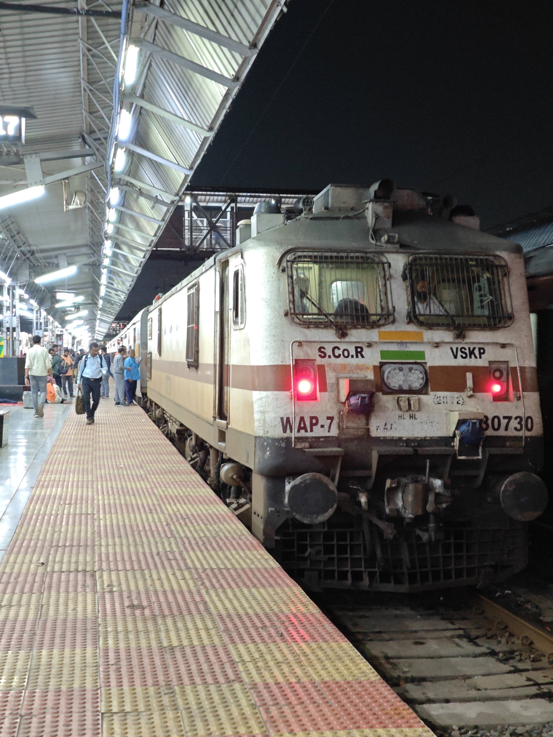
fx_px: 959
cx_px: 276
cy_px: 368
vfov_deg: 42.1
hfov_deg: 32.2
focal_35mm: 45
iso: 2500
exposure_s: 1/20
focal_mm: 7.1
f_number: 2
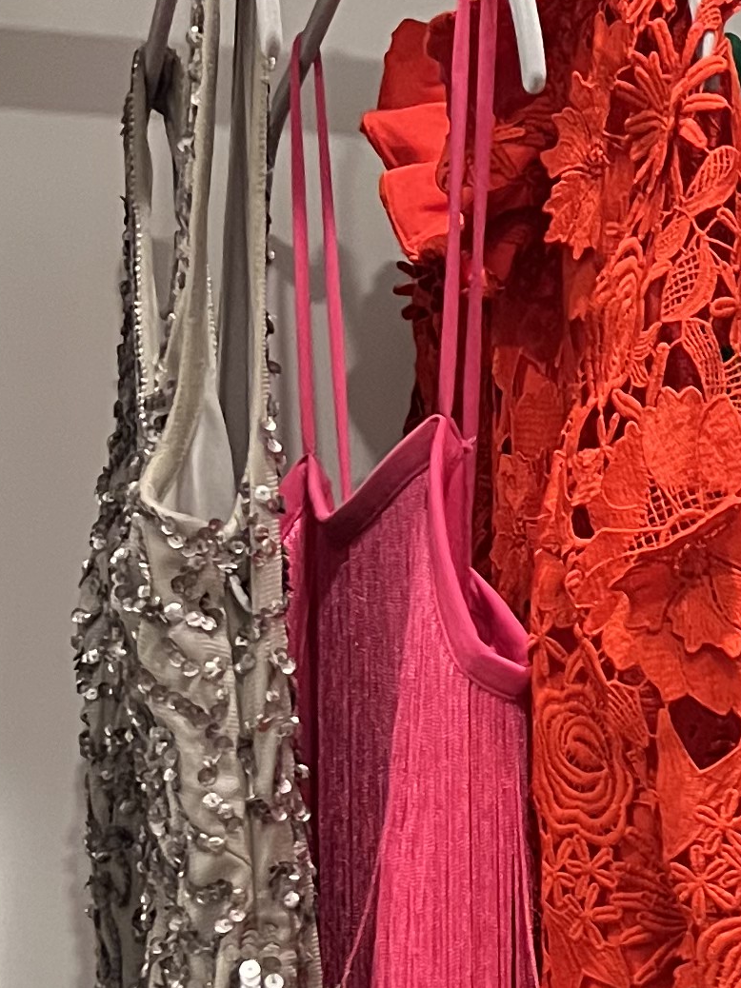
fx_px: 2884
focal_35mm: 101
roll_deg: +0.5
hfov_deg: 13.4
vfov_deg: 19.0
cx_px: 1243
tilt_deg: -2.9
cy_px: 946
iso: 500
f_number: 1.5
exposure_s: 1/40
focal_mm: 5.7
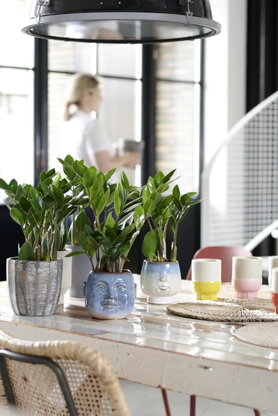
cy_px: 208
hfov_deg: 16.1
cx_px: 139
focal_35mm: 85
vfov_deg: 23.9
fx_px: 985
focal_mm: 85
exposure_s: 1/6
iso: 100
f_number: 4
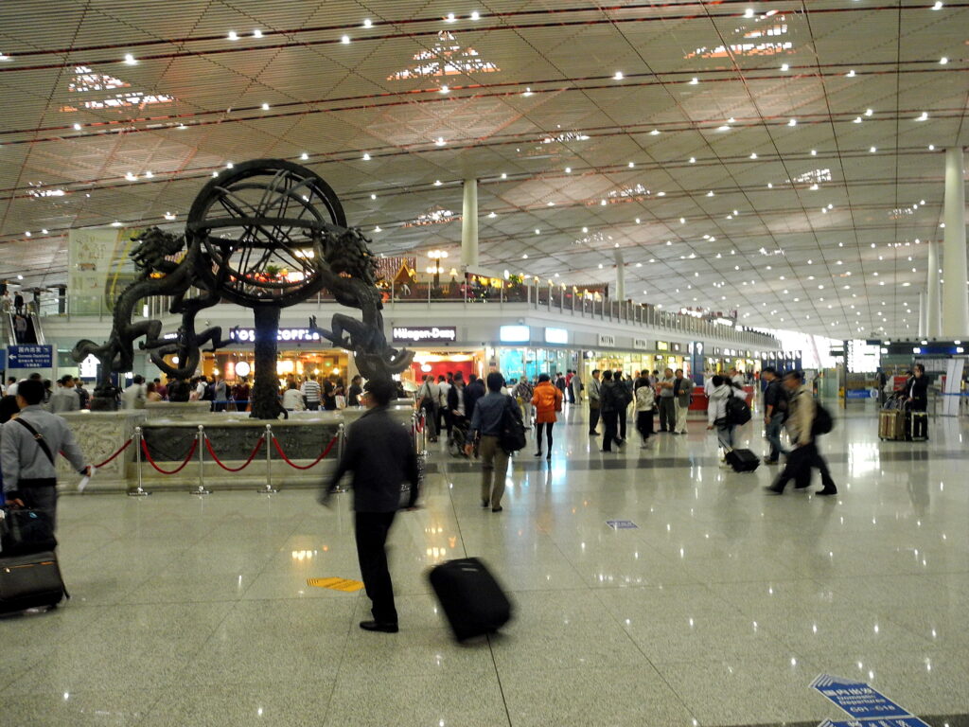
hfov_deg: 63.4
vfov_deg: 49.7
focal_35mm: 28
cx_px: 484
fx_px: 784
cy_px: 364
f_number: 2.8
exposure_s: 1/11.3
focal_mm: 6
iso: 400
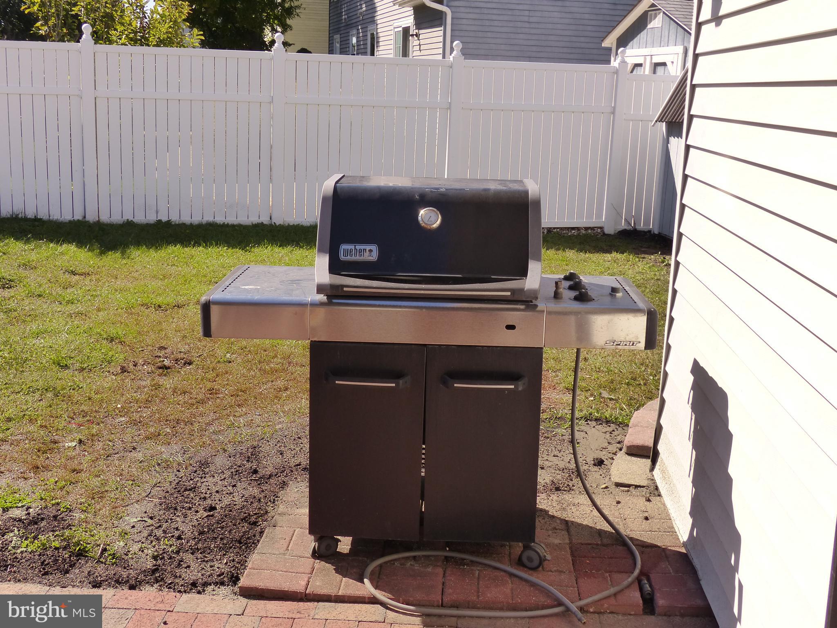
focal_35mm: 40
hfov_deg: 46.8
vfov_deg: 36.0
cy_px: 314
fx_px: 967
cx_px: 418
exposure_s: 1/800
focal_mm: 7.1
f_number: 4.5
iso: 200
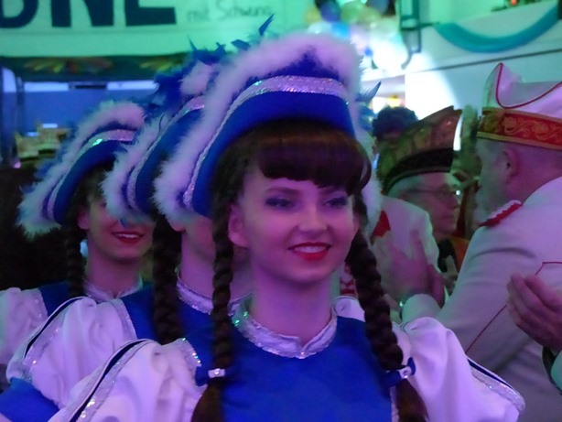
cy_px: 211
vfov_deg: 12.8
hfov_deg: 17.0
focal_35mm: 116
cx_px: 281
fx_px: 1884
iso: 3200
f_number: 2.8
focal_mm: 20.9
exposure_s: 1/60
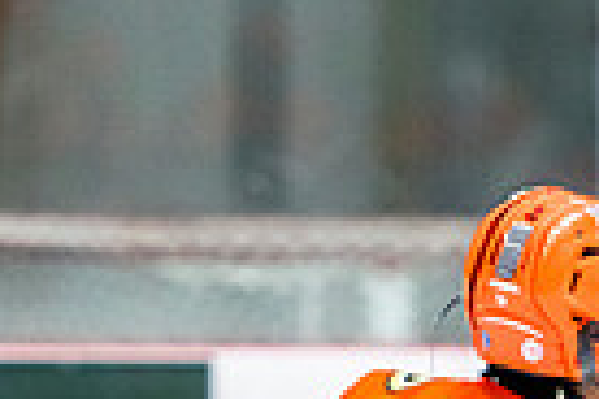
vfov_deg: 1.4
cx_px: 445
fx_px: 16704
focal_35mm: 1004
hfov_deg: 2.1
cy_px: 691
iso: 2500
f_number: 3.2
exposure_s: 1/800
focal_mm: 185
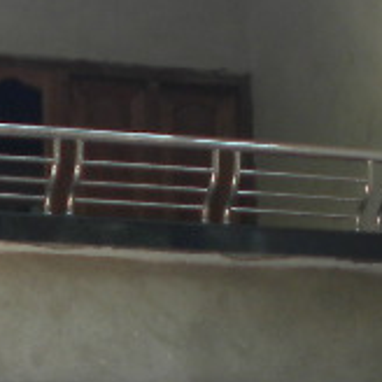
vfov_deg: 9.0
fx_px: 2410
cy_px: 366
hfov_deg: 9.1
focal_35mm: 193
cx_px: 224
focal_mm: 6.3
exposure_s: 1/190
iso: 80
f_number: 3.1
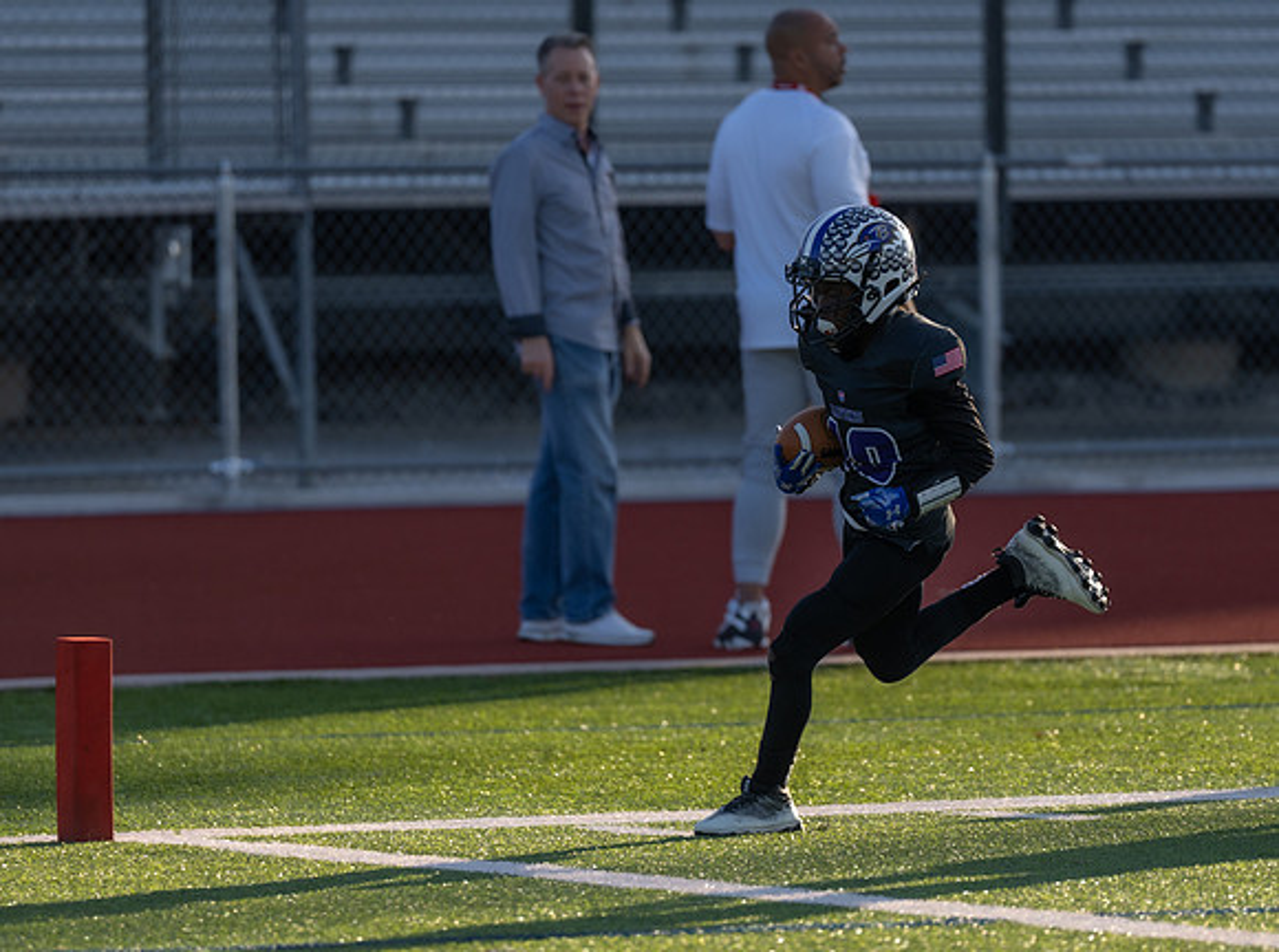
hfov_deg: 6.0
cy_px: 462
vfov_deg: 4.4
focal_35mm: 334
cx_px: 739
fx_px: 12300
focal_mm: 200
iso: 100
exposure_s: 1/1250
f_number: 2.8
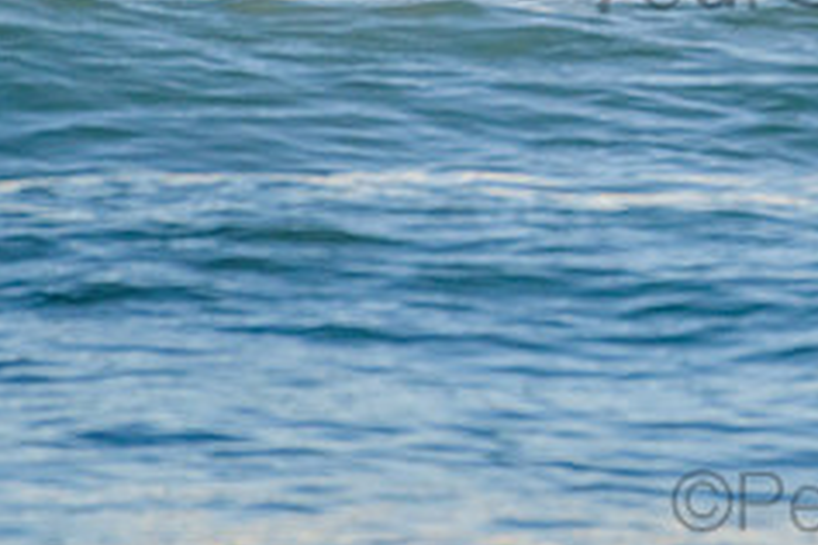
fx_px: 34058
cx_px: 1058
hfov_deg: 1.4
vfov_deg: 0.9
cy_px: -190
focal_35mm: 1499
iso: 900
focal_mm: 500
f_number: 5.6
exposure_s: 1/2000
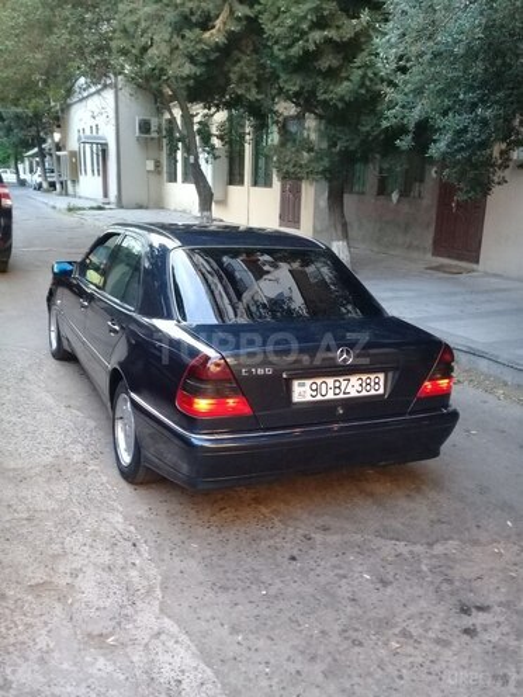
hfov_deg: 45.4
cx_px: 262
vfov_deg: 58.4
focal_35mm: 31
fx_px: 624
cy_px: 348
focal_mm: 3.3
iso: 200
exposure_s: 1/33
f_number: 2.2
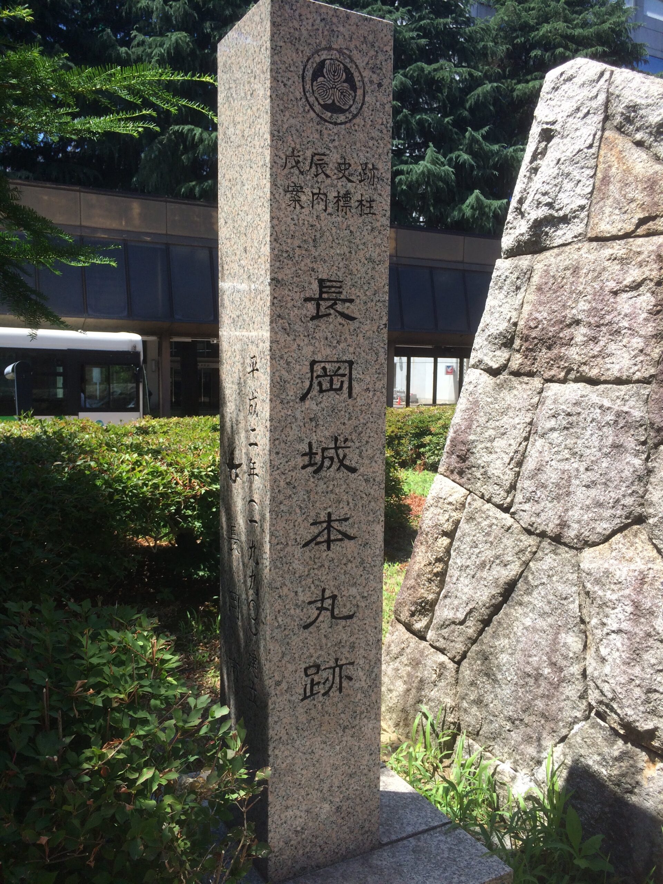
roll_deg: -0.6
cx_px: 332
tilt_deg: -6.8
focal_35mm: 29
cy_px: 442
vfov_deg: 61.7
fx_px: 741
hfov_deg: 48.2
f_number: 2.2
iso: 32
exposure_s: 1/892
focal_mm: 4.15
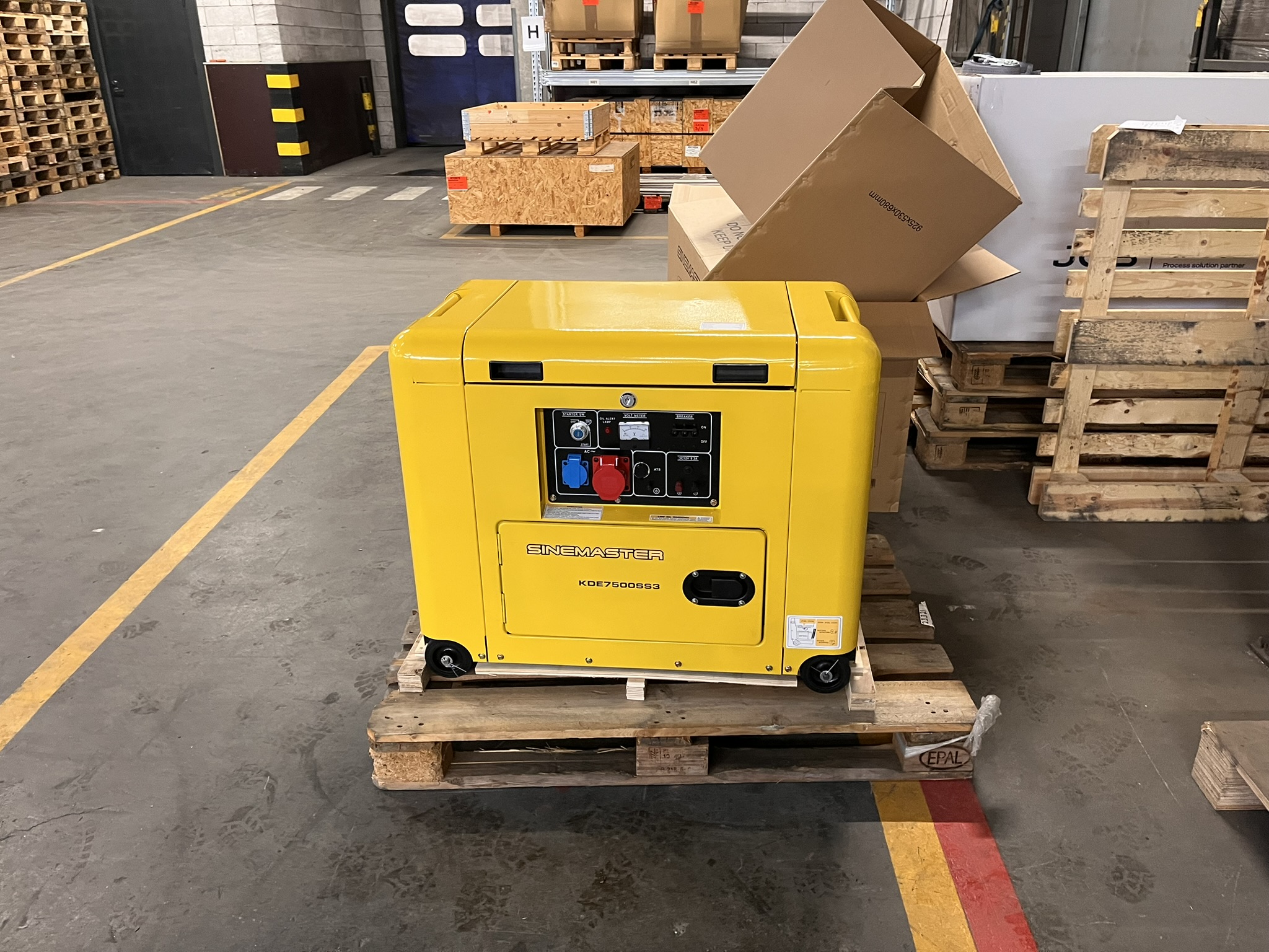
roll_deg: +0.9
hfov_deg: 67.3
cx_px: 634
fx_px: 953
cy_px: 476
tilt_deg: -22.3
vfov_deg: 53.1
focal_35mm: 26
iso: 320
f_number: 1.6
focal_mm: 5.1
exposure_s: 1/60
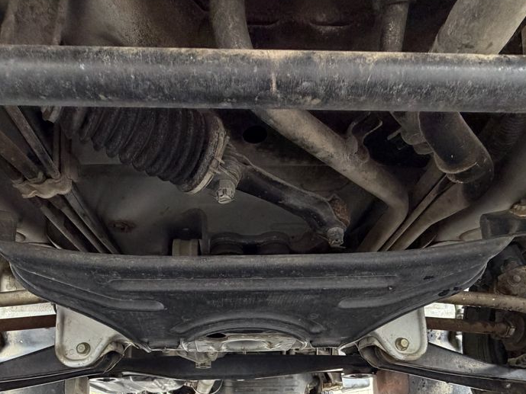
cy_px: 343
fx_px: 395
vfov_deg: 48.4
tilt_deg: +12.7
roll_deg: +1.3
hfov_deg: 67.0
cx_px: 231
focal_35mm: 26
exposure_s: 1/60
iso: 400
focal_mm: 2.22
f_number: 2.2
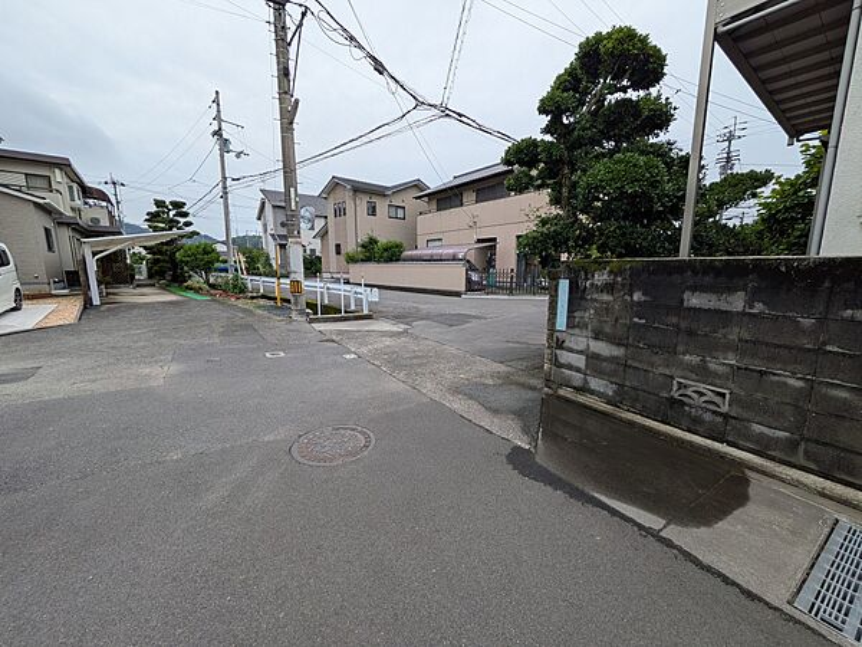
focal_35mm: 14
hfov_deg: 102.1
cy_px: 324
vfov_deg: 85.7
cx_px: 431
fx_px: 349
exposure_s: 1/729
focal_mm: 1.83
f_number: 2.2
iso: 49
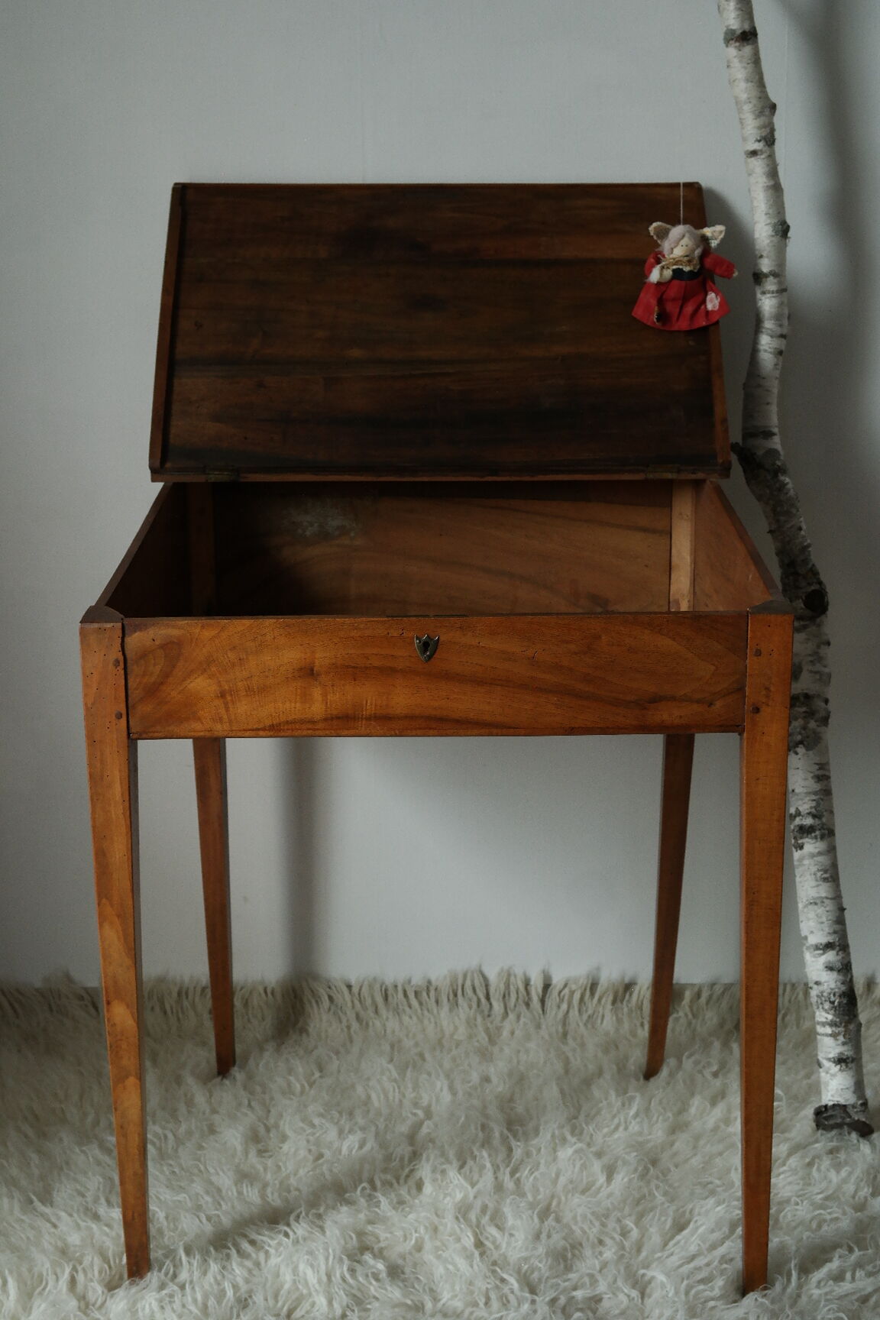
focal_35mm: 43
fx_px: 1577
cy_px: 660
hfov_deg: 31.2
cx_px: 440
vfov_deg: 45.4
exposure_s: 1/50
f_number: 5.6
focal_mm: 28
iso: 800
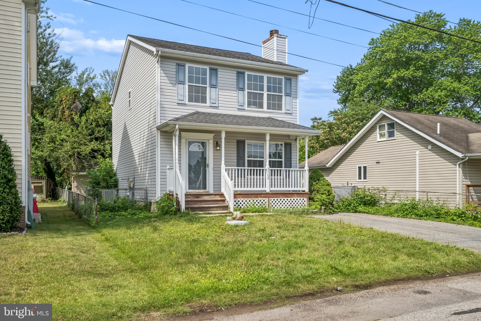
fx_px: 401
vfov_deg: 43.6
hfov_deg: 61.9
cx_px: 240
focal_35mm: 30
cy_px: 160
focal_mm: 30
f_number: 8
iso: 320
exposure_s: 1/1000
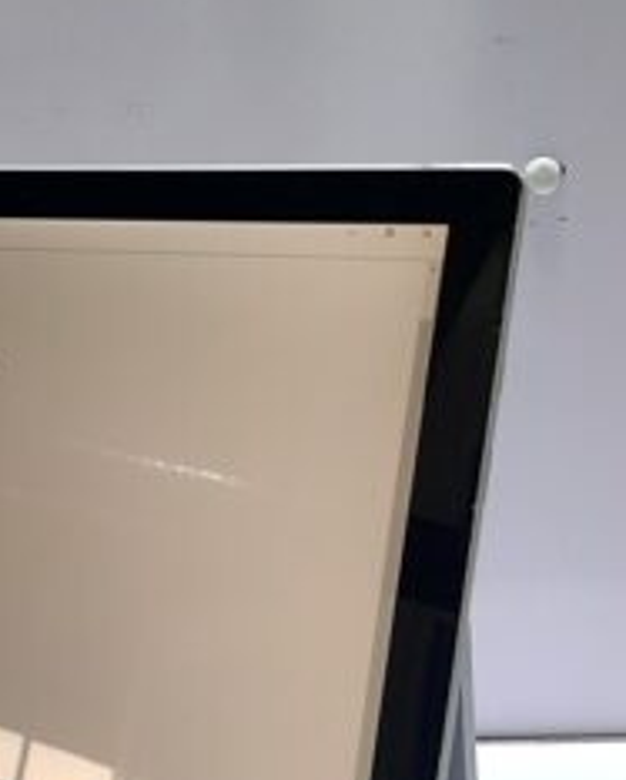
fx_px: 2011
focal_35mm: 87
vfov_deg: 21.9
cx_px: -288
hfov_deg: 16.3
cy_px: 455
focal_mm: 5.4
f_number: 1.8
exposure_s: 1/50
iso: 64
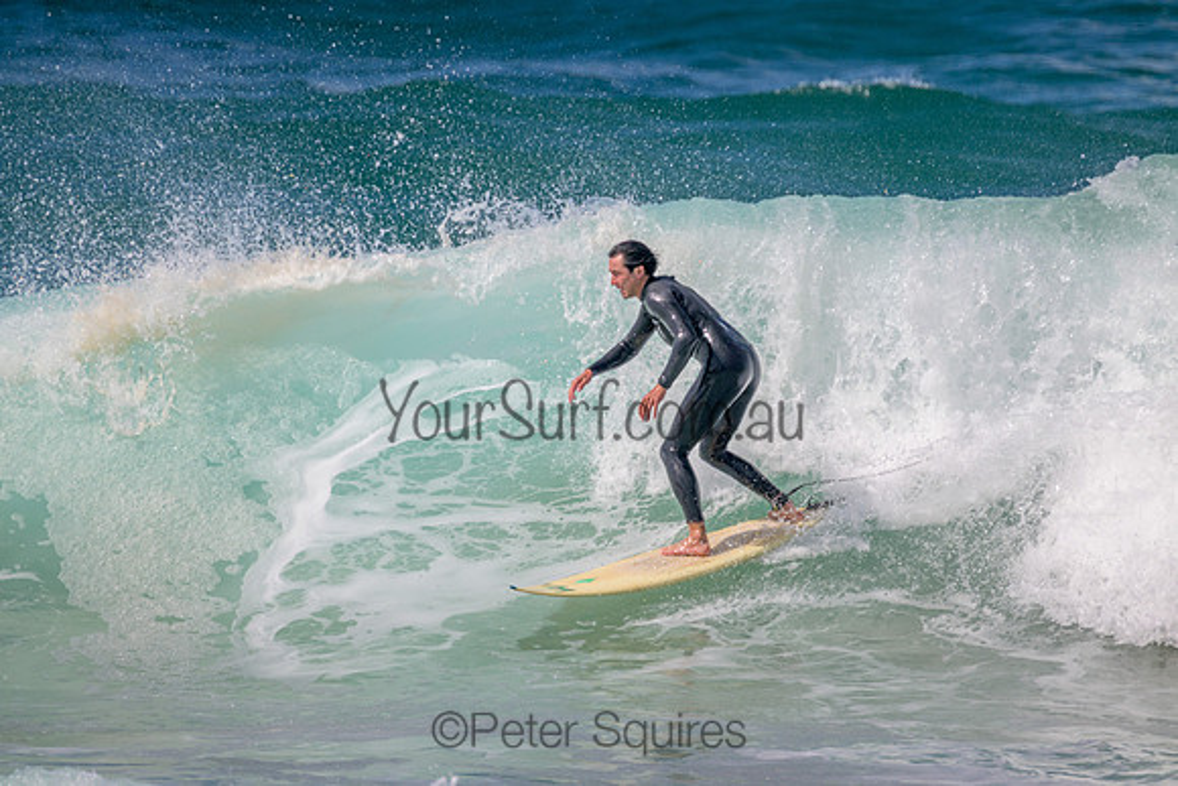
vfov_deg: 1.7
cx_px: 589
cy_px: 393
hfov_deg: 2.6
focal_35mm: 800
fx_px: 26183
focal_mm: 800
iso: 360
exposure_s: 1/1250
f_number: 11
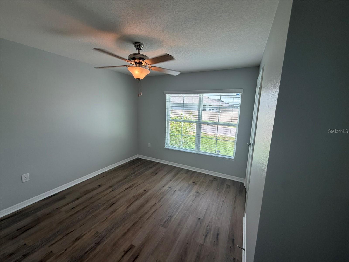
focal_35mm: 14
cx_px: 174
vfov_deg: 85.7
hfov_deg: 102.1
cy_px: 131
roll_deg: -1.3
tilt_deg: -9.5
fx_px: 141
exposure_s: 1/120
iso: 50
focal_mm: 2.22
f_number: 2.2
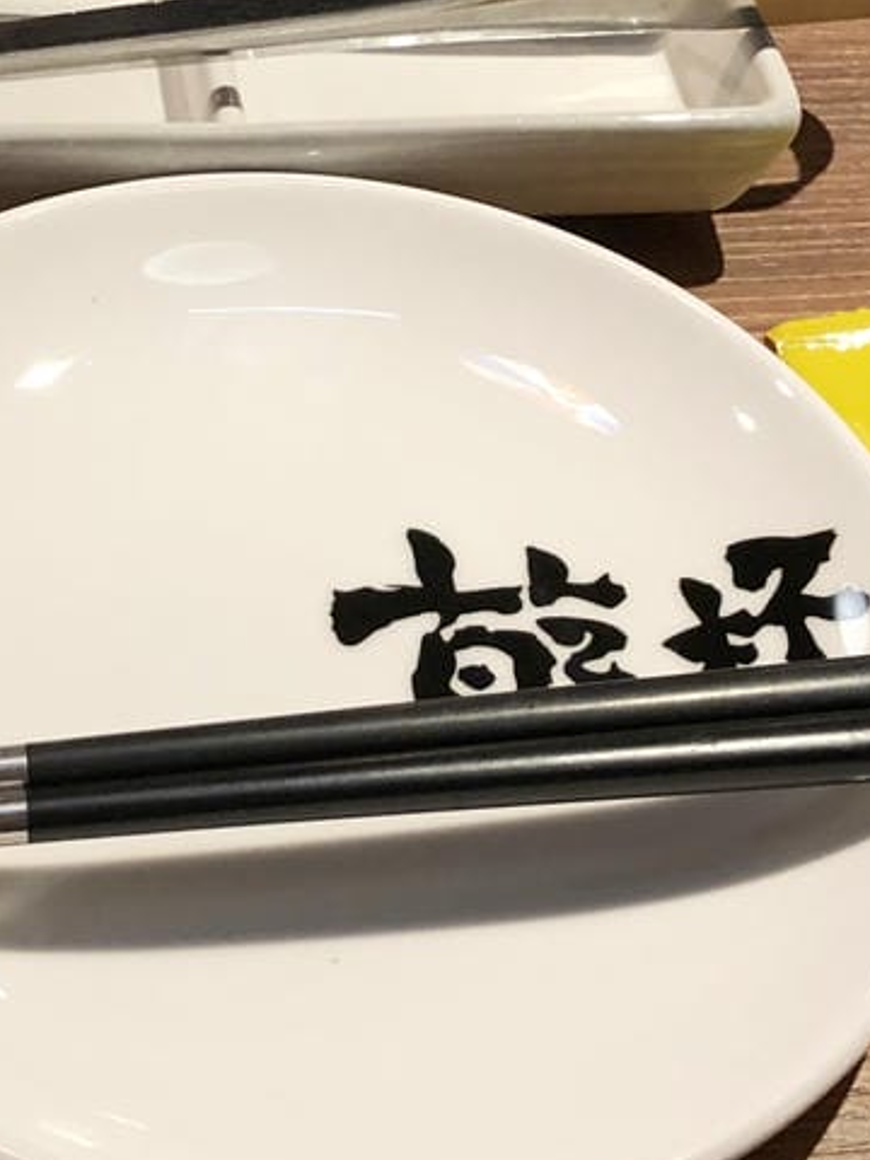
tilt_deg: -48.2
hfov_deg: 20.9
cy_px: 466
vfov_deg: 27.7
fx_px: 2346
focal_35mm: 70
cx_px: 266
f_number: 1.8
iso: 64
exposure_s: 1/15
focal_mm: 3.99
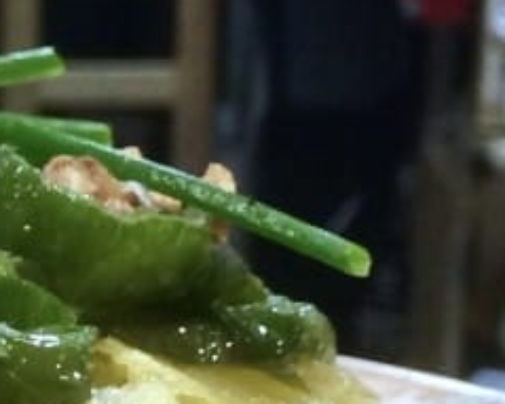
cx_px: -404
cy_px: 369
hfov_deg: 9.9
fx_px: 2749
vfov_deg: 8.4
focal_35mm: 184
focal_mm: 4.12
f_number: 2.2
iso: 64
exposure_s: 1/33
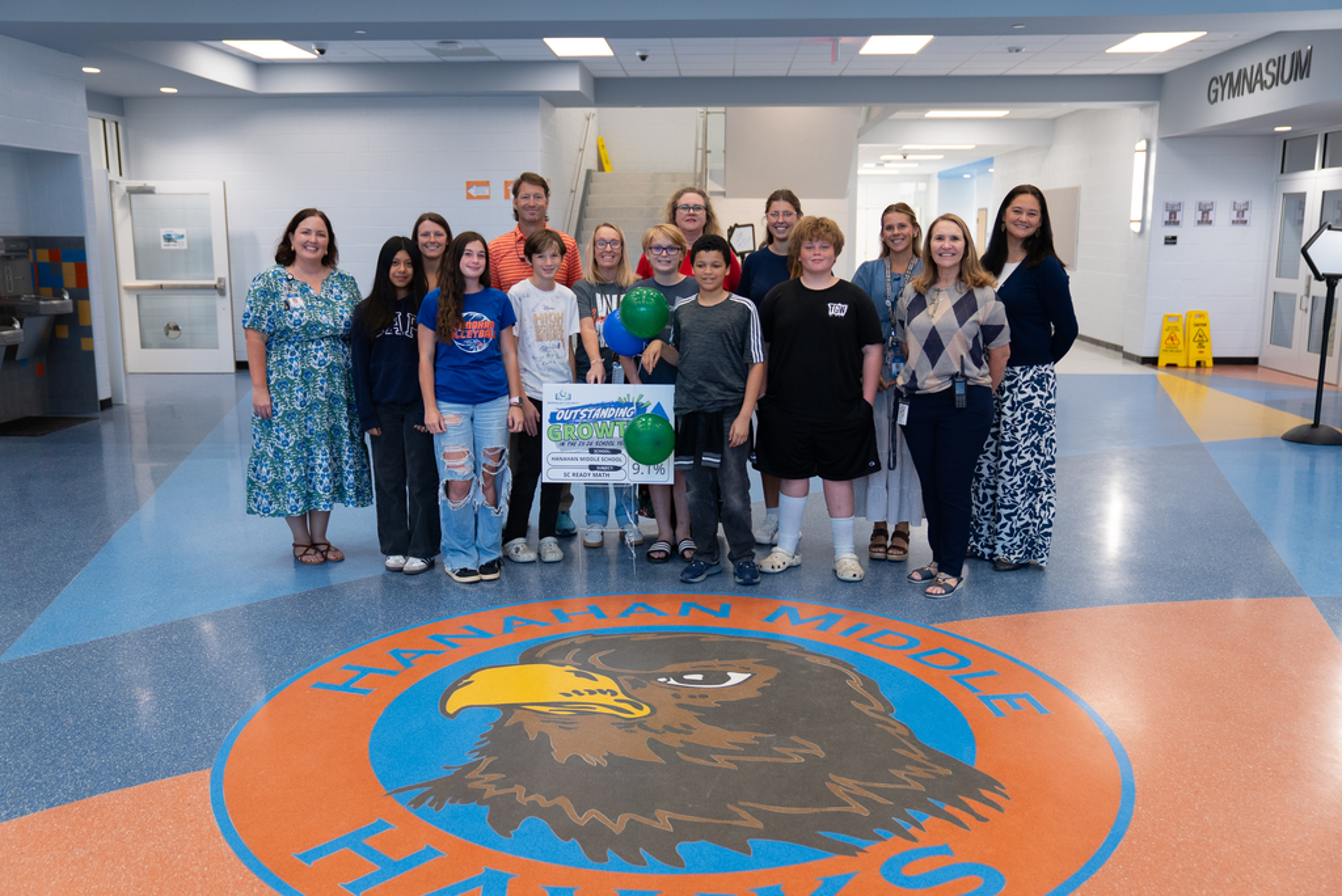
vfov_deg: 41.2
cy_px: 448
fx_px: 1194
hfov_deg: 58.7
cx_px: 671
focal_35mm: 32
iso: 500
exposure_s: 1/160
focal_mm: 32
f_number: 2.8
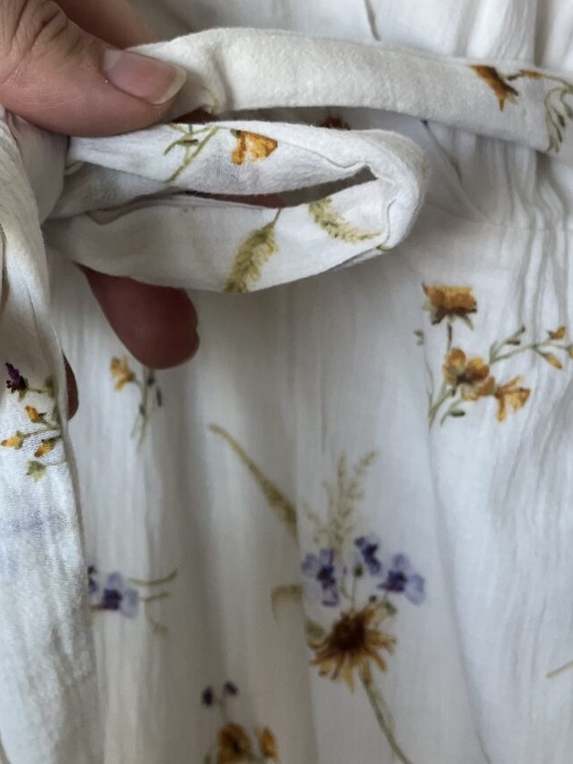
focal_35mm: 62
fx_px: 1369
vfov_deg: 31.0
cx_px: 2
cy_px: 261
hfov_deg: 22.7
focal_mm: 5.1
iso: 80
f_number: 1.6
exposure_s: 1/122
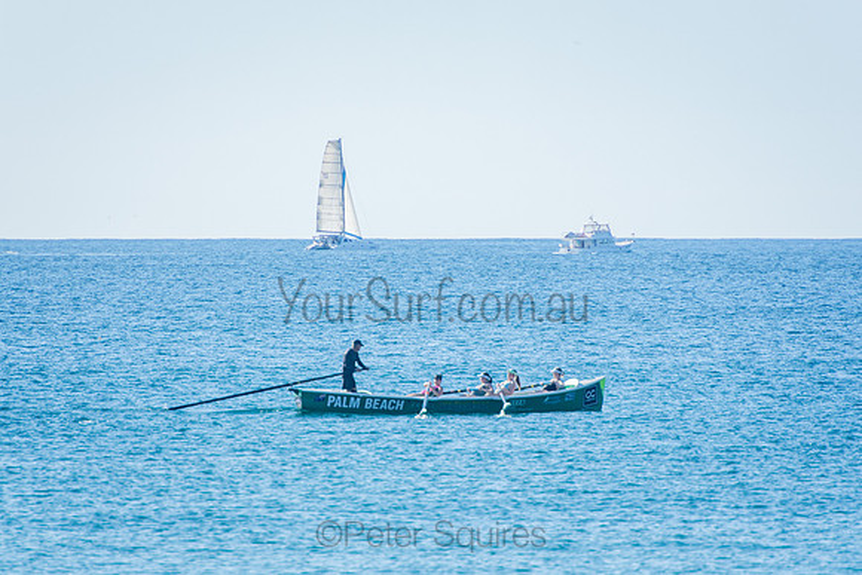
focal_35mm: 610
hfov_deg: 3.4
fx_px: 14609
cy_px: 288
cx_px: 431
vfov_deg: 2.3
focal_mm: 400
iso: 200
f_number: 5.6
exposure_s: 1/1250
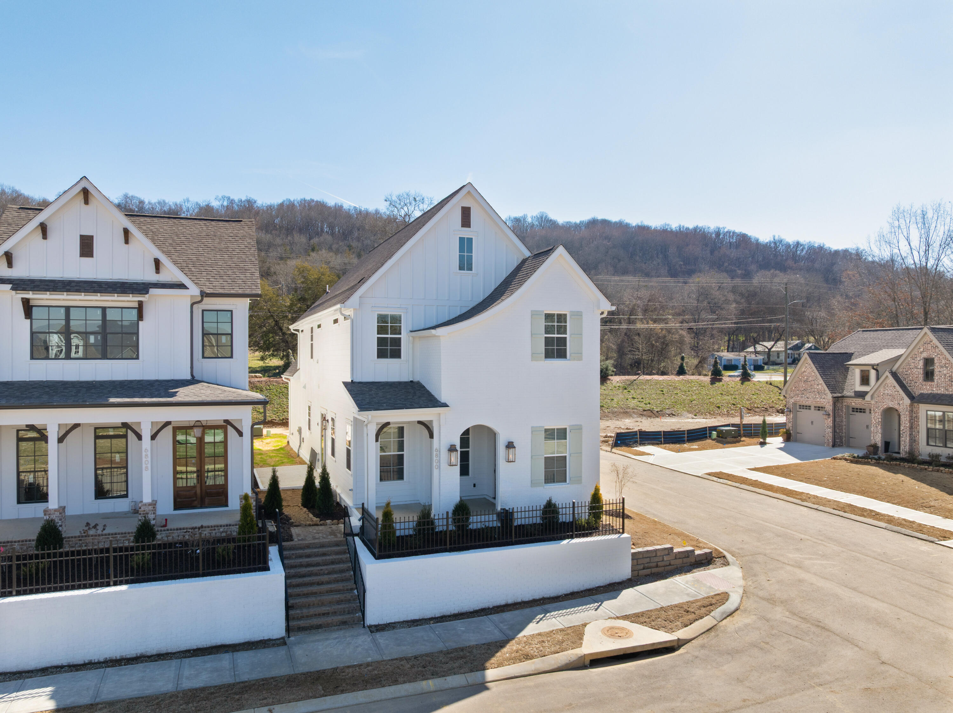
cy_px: 356
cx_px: 476
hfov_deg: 71.6
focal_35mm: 24
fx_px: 660
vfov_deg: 56.8
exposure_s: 1/240
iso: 100
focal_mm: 12.29
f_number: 7.1
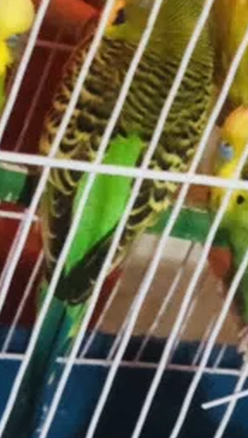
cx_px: 277
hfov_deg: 8.5
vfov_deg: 15.1
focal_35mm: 142
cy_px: 282
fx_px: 1655
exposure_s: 1/8
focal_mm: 6
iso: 250
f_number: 2.4
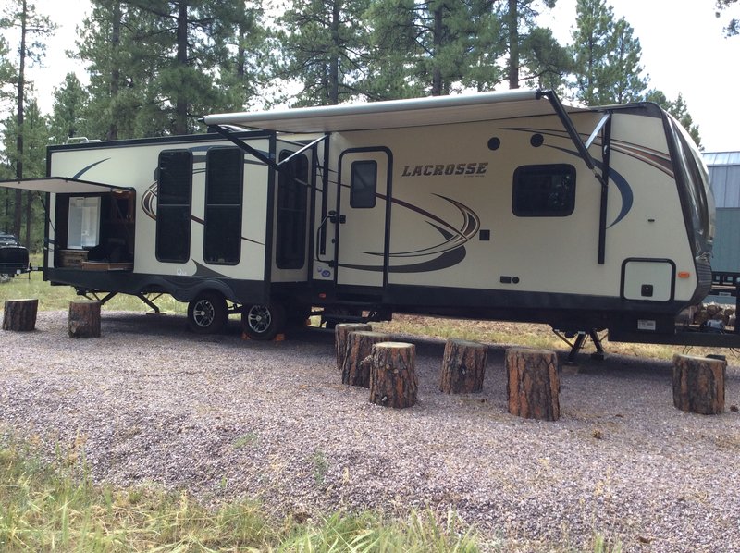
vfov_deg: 44.1
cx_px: 370
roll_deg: -1.4
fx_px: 683
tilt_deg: +0.5
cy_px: 276
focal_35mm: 32
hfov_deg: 56.9
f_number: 2.4
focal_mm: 3.3
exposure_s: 1/286
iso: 32
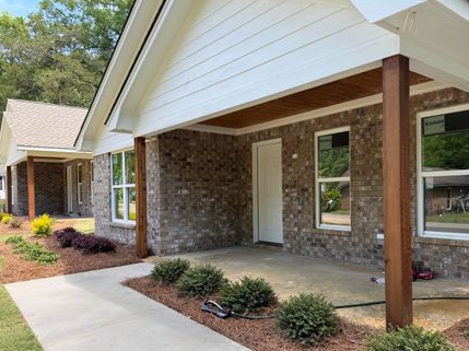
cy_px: 200
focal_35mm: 28
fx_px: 379
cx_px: 271
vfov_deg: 49.5
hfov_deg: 63.1
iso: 80
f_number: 1.78
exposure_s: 1/612
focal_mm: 6.76
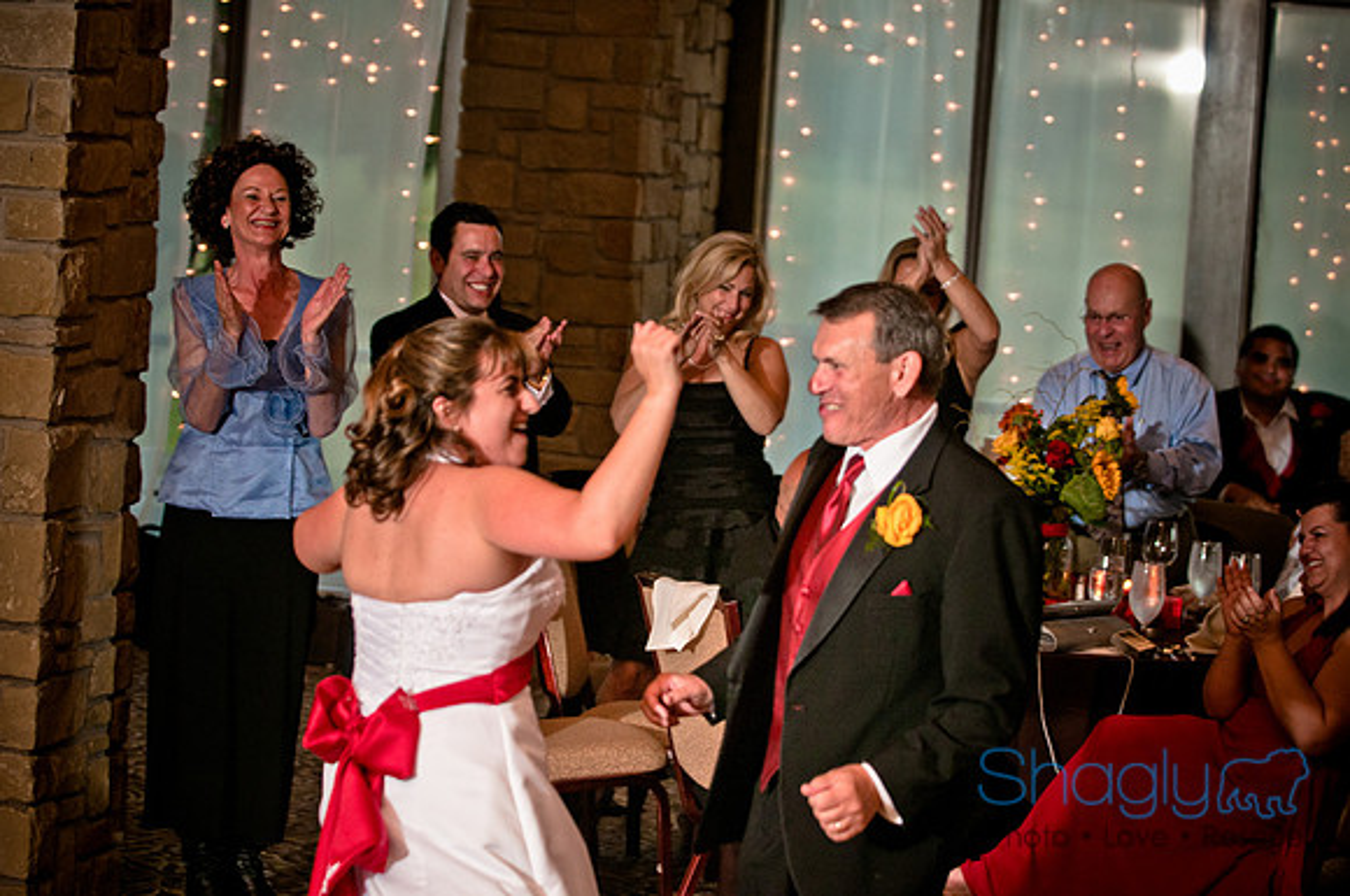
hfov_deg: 17.1
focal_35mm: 120
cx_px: 675
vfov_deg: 11.4
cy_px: 448
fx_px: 4494
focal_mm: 80
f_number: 2.8
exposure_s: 1/200
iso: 400
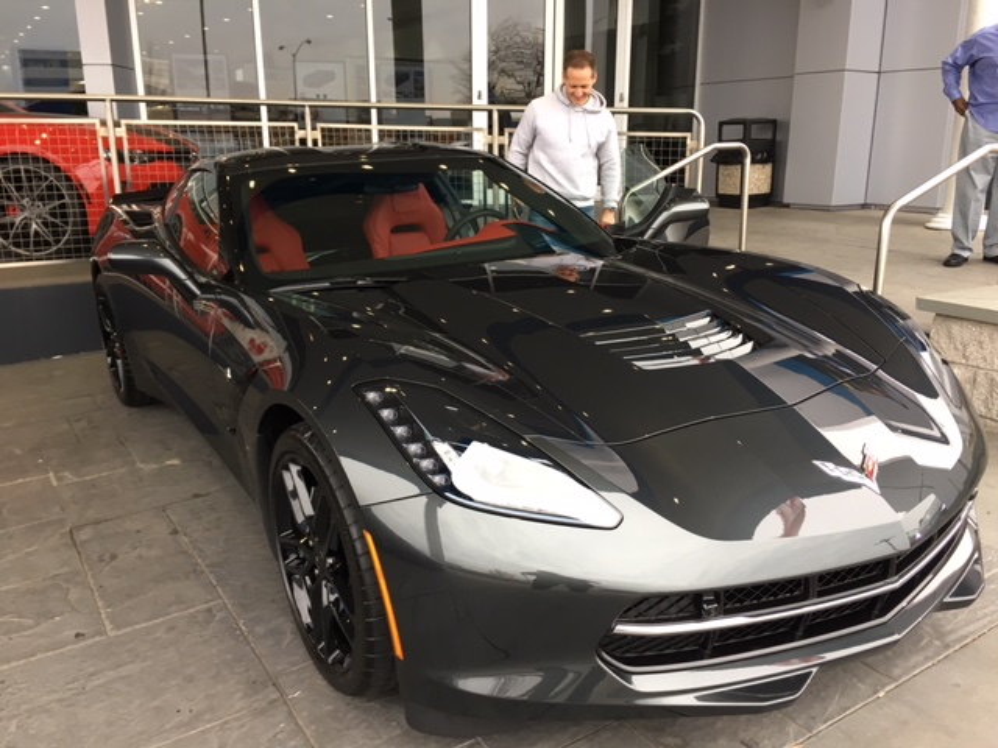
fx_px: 836
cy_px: 374
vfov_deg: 48.2
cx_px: 499
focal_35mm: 29
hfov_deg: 61.7
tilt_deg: -14.2
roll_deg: +0.2
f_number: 2.2
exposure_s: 1/40
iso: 32
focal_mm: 4.15
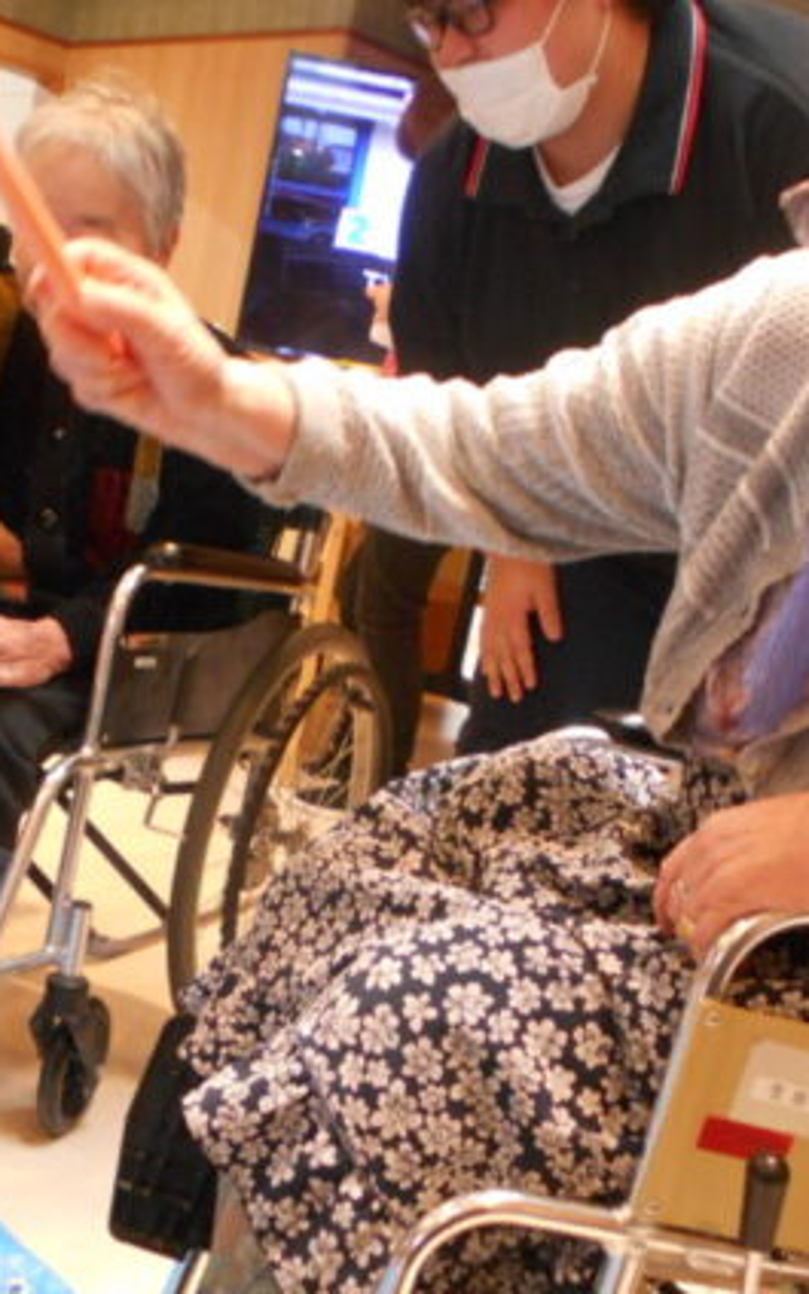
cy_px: 696
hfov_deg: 28.5
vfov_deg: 44.3
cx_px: 333
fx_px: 1587
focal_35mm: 45
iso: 400
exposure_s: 1/30
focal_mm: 5.1
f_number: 3.4
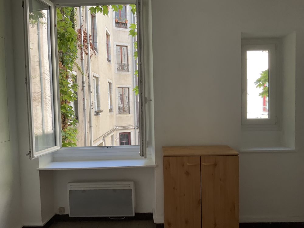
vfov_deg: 48.2
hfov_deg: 61.7
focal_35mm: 29
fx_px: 255
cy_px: 114
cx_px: 152
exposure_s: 1/122
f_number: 1.8
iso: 20
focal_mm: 3
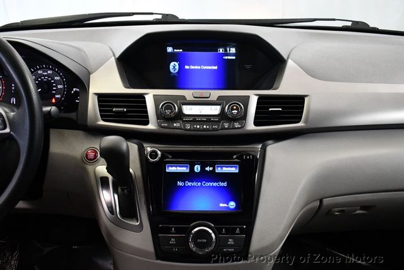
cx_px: 202
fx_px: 404
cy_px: 135
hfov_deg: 53.1
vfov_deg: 36.9
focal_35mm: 36
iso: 3200
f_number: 3.5
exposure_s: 1/125
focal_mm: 18
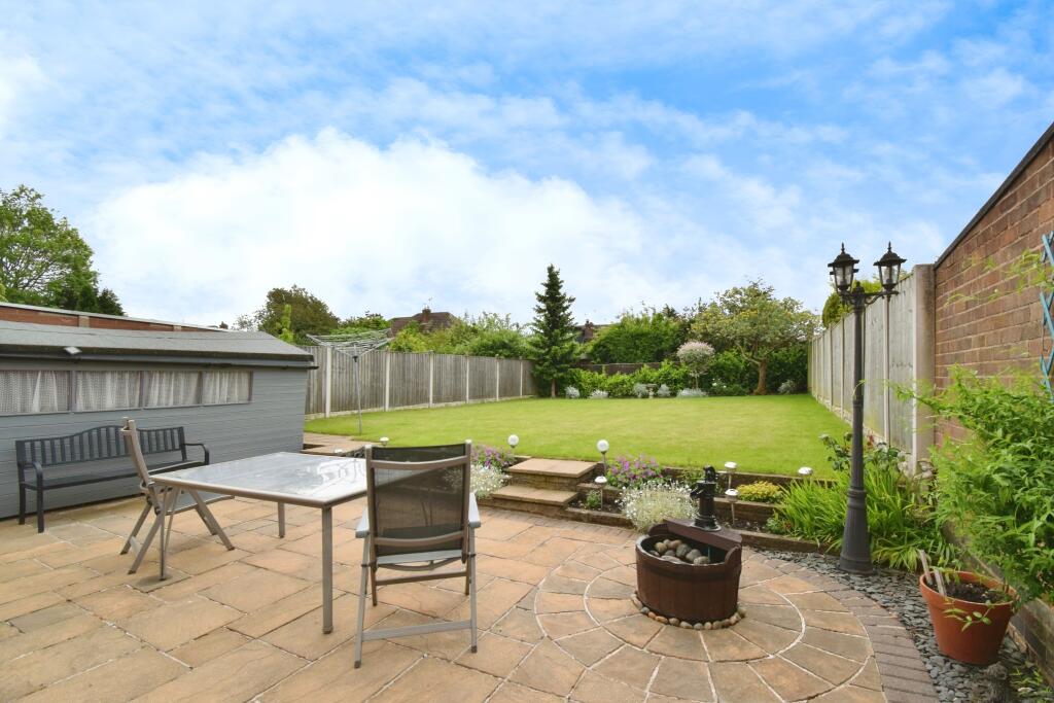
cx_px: 527
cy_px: 352
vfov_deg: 77.3
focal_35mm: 15
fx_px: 439
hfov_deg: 100.4
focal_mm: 10
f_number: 8
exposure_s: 1/1000
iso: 1000
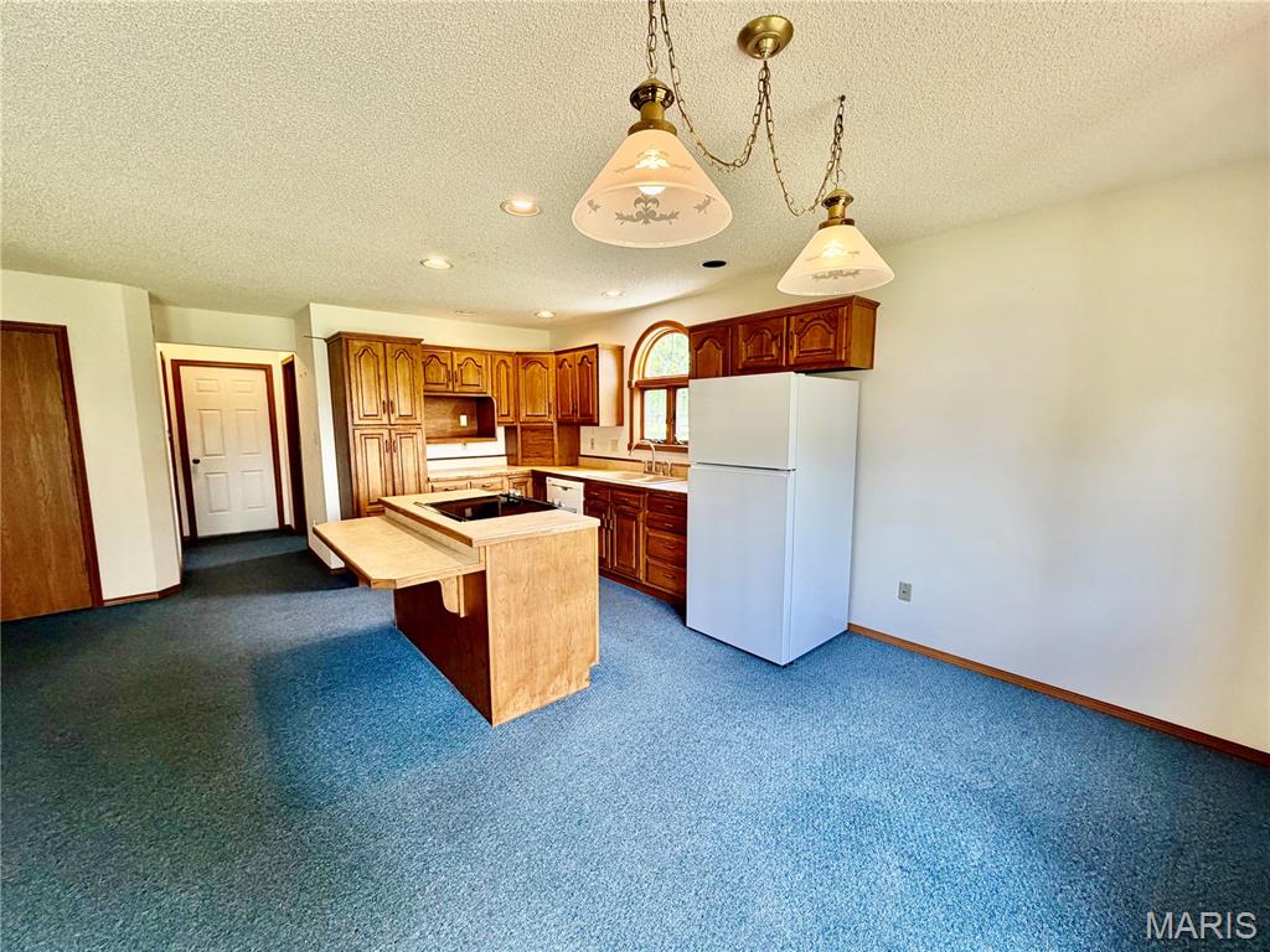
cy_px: 476
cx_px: 635
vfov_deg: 85.7
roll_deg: +0.2
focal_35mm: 14
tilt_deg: -6.9
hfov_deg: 102.1
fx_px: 514
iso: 160
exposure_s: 1/120
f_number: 2.2
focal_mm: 2.22
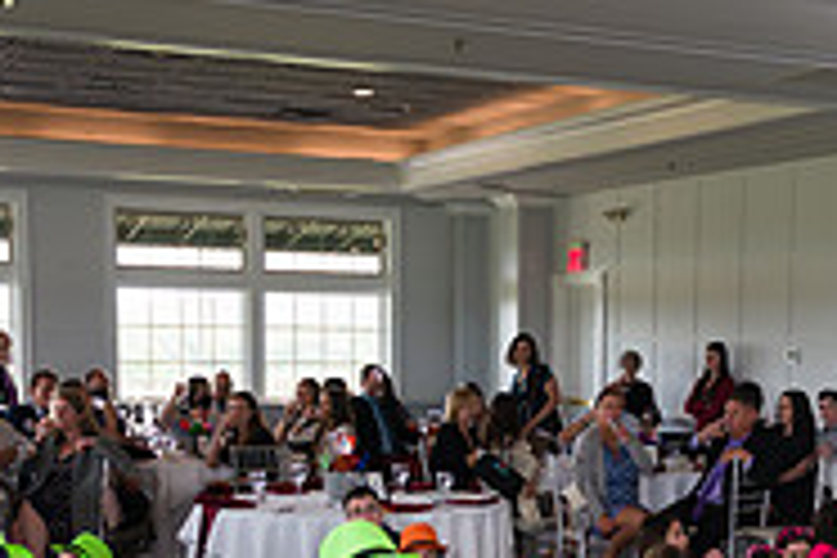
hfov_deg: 26.5
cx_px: 670
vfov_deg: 17.8
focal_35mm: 75
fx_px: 1744
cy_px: 544
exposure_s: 1/200
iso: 400
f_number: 3.2
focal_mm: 24
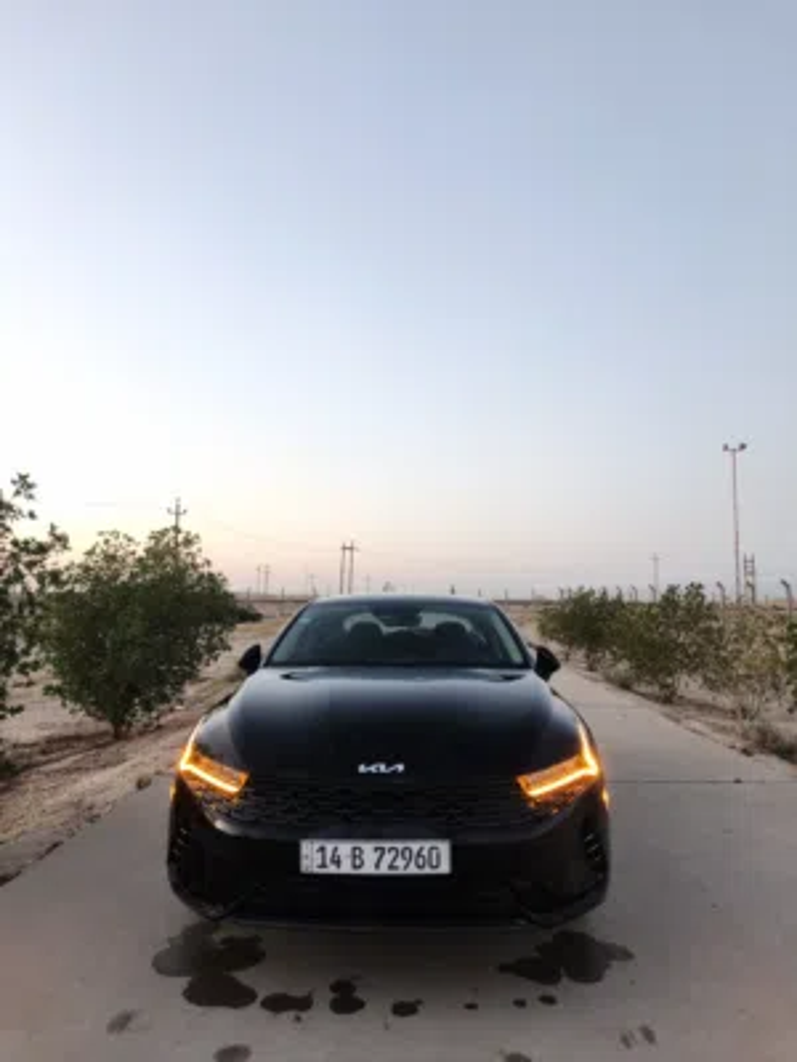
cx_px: 398
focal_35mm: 23
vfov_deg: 73.9
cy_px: 531
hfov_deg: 58.9
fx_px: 706
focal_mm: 5.56
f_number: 1.8
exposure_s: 1/48
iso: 452
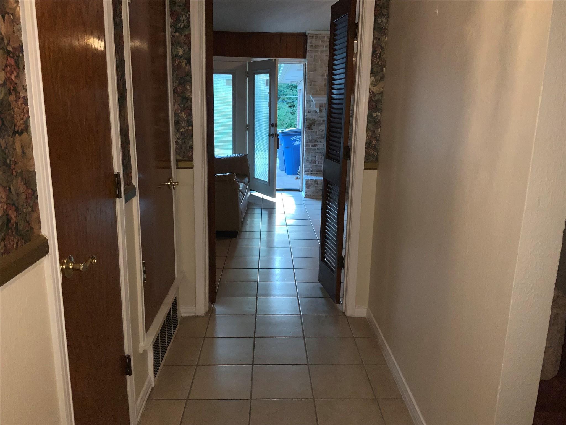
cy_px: 212
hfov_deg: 61.7
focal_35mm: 29
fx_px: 474
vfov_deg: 48.2
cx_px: 283
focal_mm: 3
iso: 50
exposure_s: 1/60
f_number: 1.8
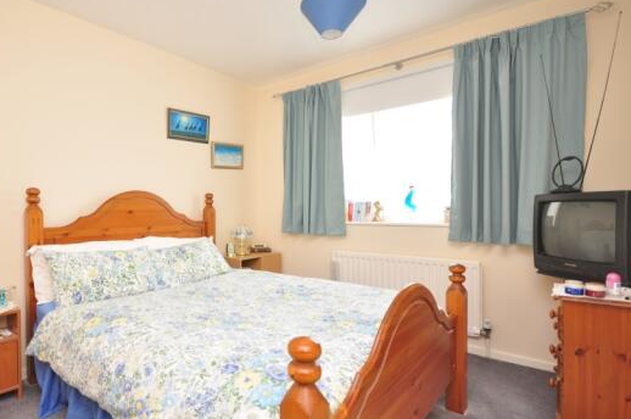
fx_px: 333
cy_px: 211
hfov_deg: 85.9
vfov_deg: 64.4
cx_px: 253
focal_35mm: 19
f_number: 4
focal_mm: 10
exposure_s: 1/15
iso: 200
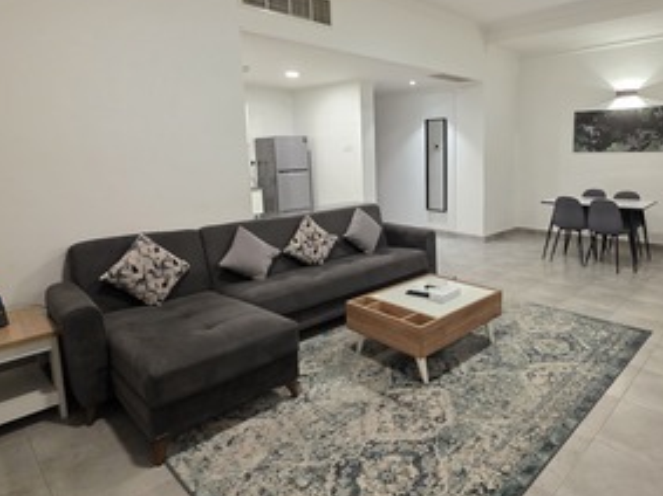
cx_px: 437
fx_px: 402
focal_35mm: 21
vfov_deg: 63.2
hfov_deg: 76.7
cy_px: 216
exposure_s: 1/50
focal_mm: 2.2
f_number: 1.9
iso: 640
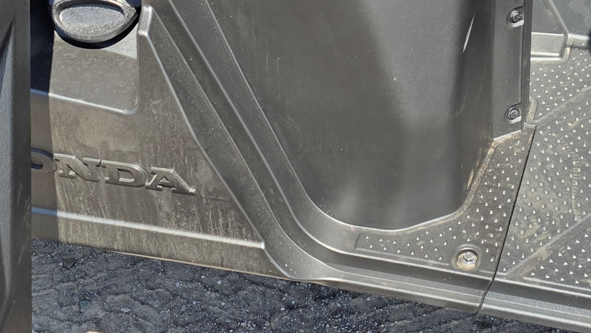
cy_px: -153
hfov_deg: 24.8
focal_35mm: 85
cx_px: 428
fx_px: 1332
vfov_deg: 13.5
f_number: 1.7
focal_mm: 6.3
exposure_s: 1/1904
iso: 80
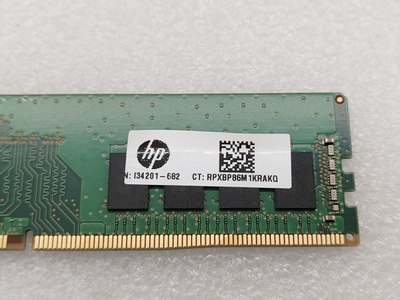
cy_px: 150
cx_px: 200
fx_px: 566
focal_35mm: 49
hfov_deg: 38.9
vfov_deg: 29.7
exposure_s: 1/138
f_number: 1.8
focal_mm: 4.36
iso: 50
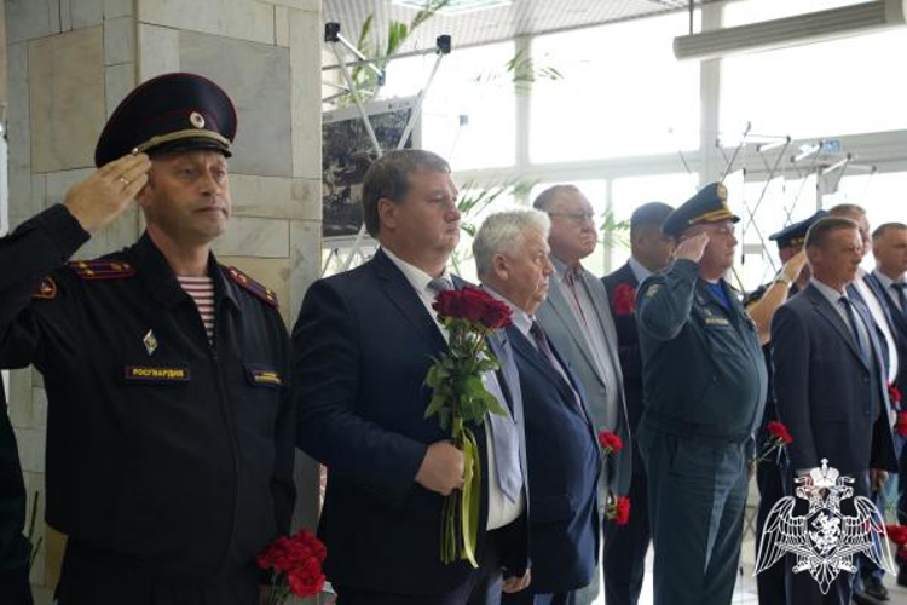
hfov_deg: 37.5
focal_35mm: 53
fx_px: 1335
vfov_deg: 25.5
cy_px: 302
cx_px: 454
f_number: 4
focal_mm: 53
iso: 1600
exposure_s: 1/160
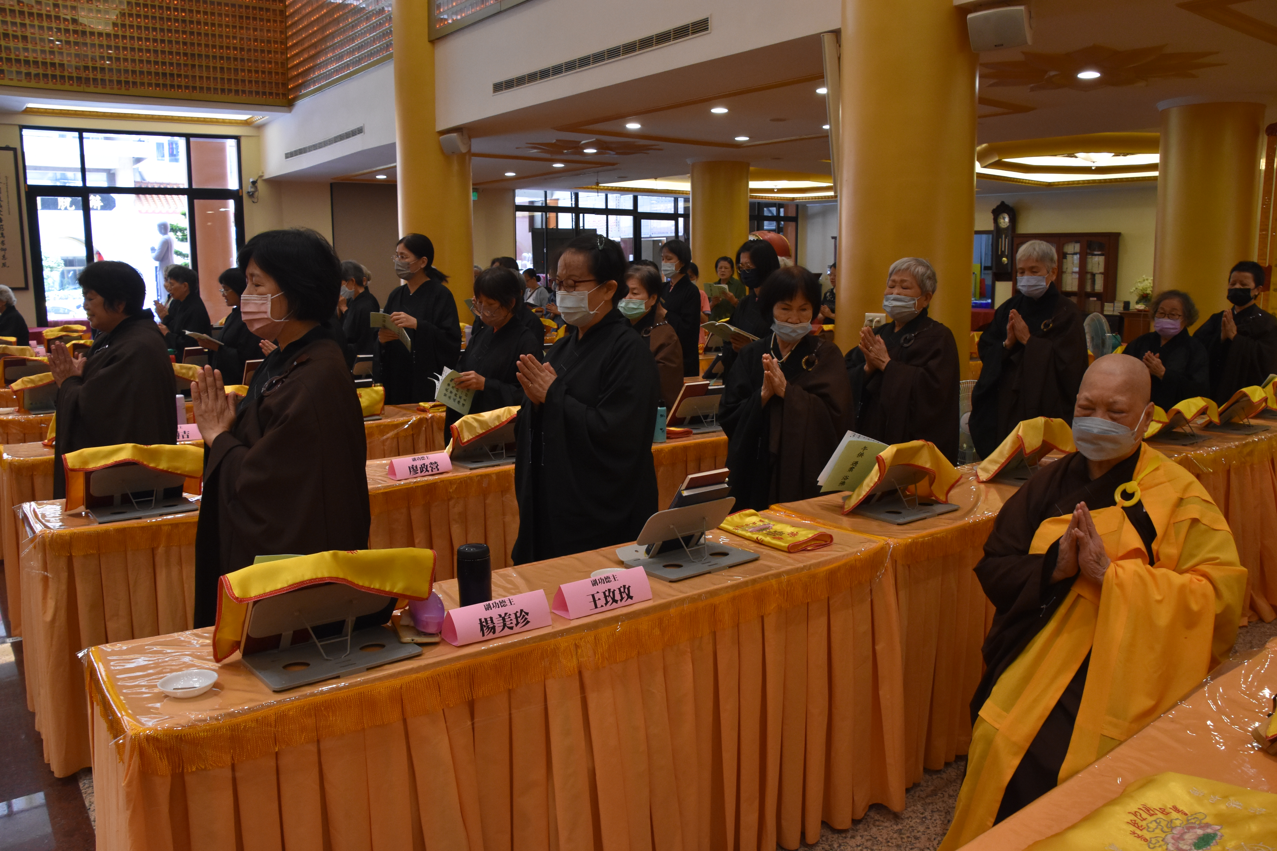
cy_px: 426
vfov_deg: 47.9
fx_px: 958
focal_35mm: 27
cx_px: 638
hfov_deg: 67.4
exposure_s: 1/160
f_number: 6.3
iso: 1600
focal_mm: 18
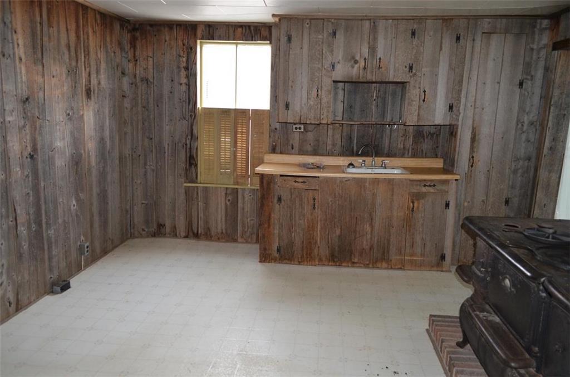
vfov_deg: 47.7
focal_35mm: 27
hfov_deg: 67.5
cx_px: 285
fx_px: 426
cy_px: 188
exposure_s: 1/60
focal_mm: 18
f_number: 3.5
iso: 1100
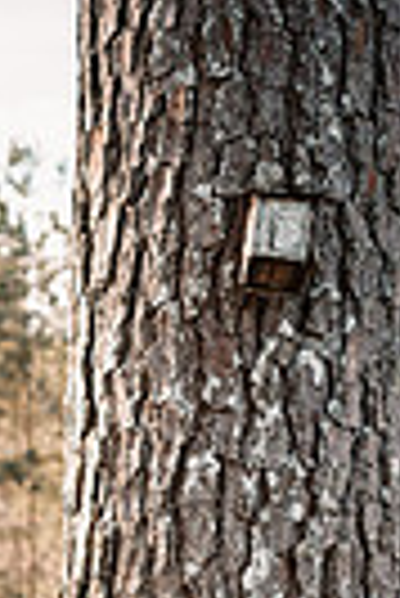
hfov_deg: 8.4
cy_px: 886
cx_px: -124
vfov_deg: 12.1
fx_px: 2693
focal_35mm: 162
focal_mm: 48
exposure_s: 1/1600
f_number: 3.2
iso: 900
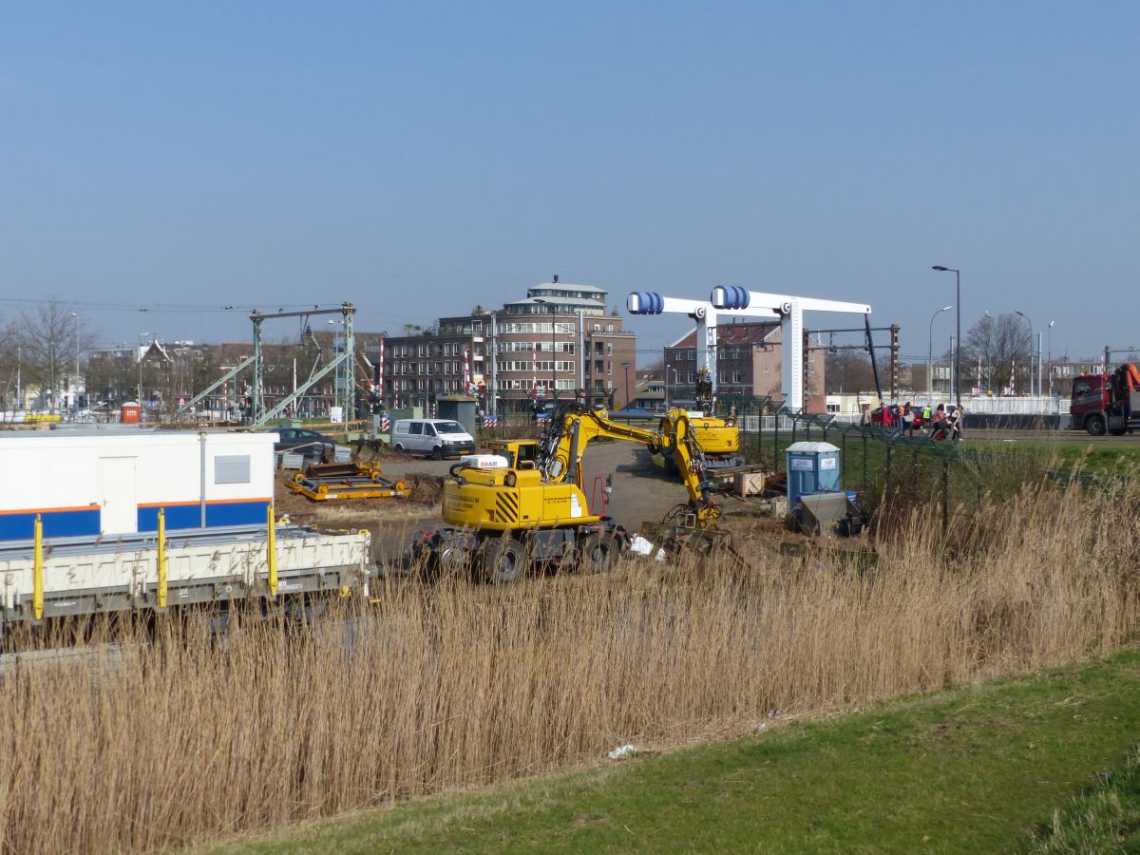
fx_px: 1482
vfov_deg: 32.2
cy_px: 428
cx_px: 570
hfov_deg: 42.1
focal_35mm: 45
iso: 100
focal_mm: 8.1
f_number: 4
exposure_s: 1/1300
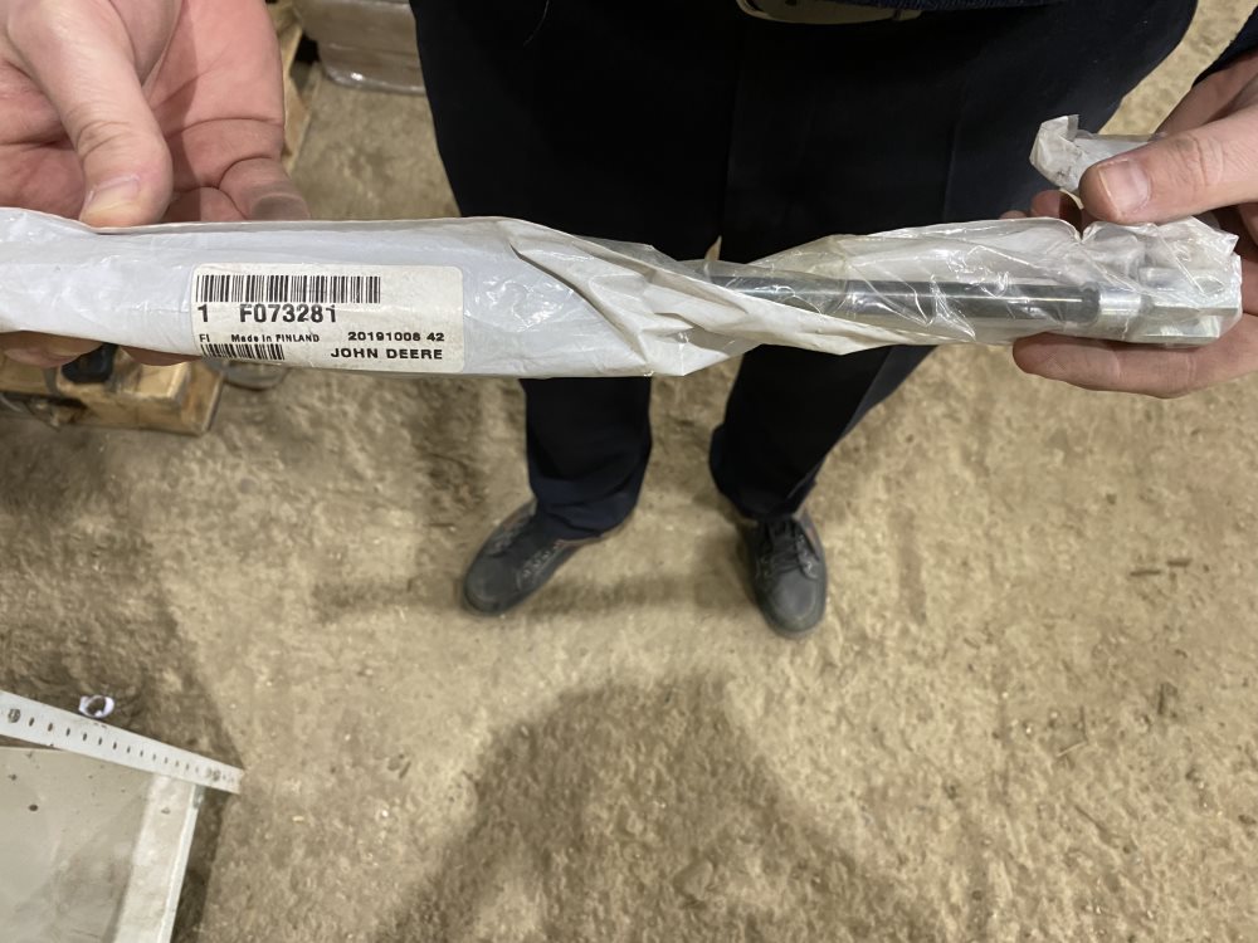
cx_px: 629
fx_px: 945
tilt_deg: -66.3
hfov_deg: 67.3
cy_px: 472
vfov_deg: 53.1
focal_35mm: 26
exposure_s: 1/50
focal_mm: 4.25
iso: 250
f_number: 1.8
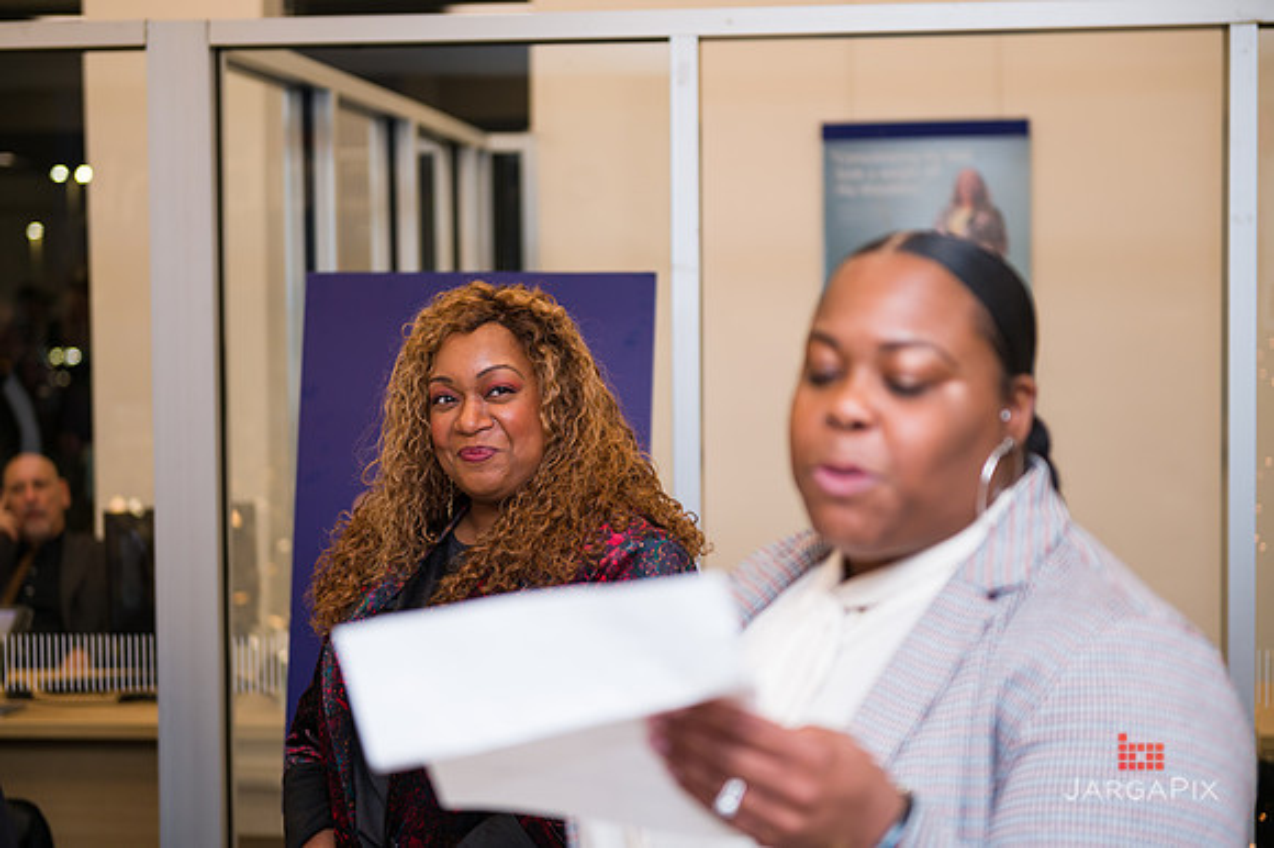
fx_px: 2476
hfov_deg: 28.9
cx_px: 637
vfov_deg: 19.4
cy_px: 424
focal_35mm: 70
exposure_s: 1/200
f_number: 3.2
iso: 400
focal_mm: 70
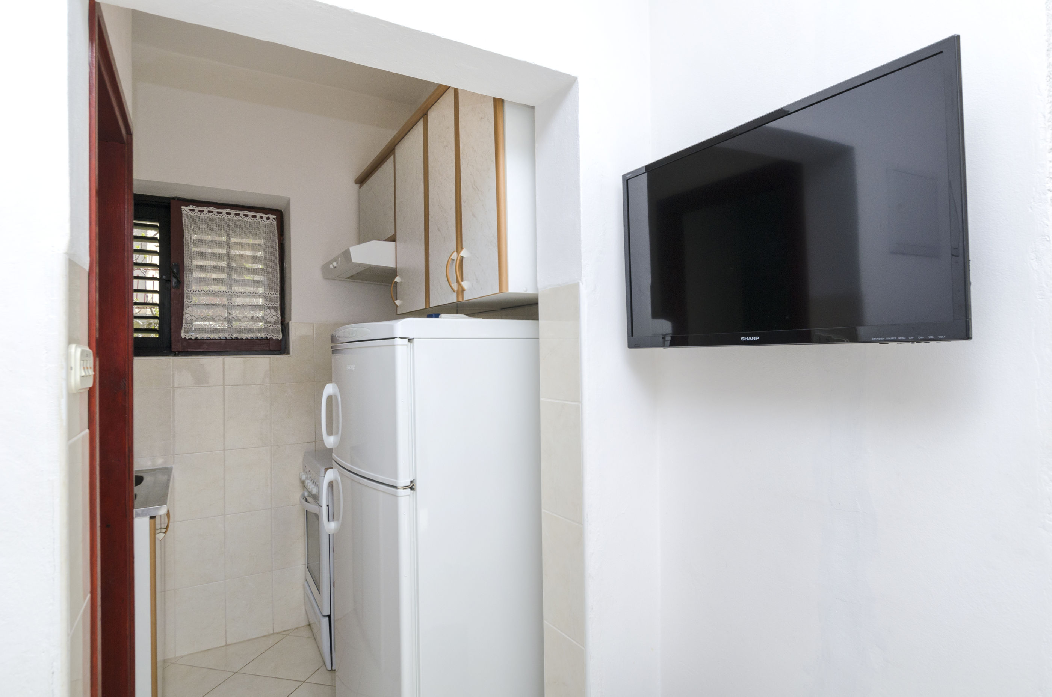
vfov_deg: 63.0
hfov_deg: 85.5
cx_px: 526
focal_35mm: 20
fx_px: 569
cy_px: 348
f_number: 8
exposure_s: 1/160
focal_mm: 13
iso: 160
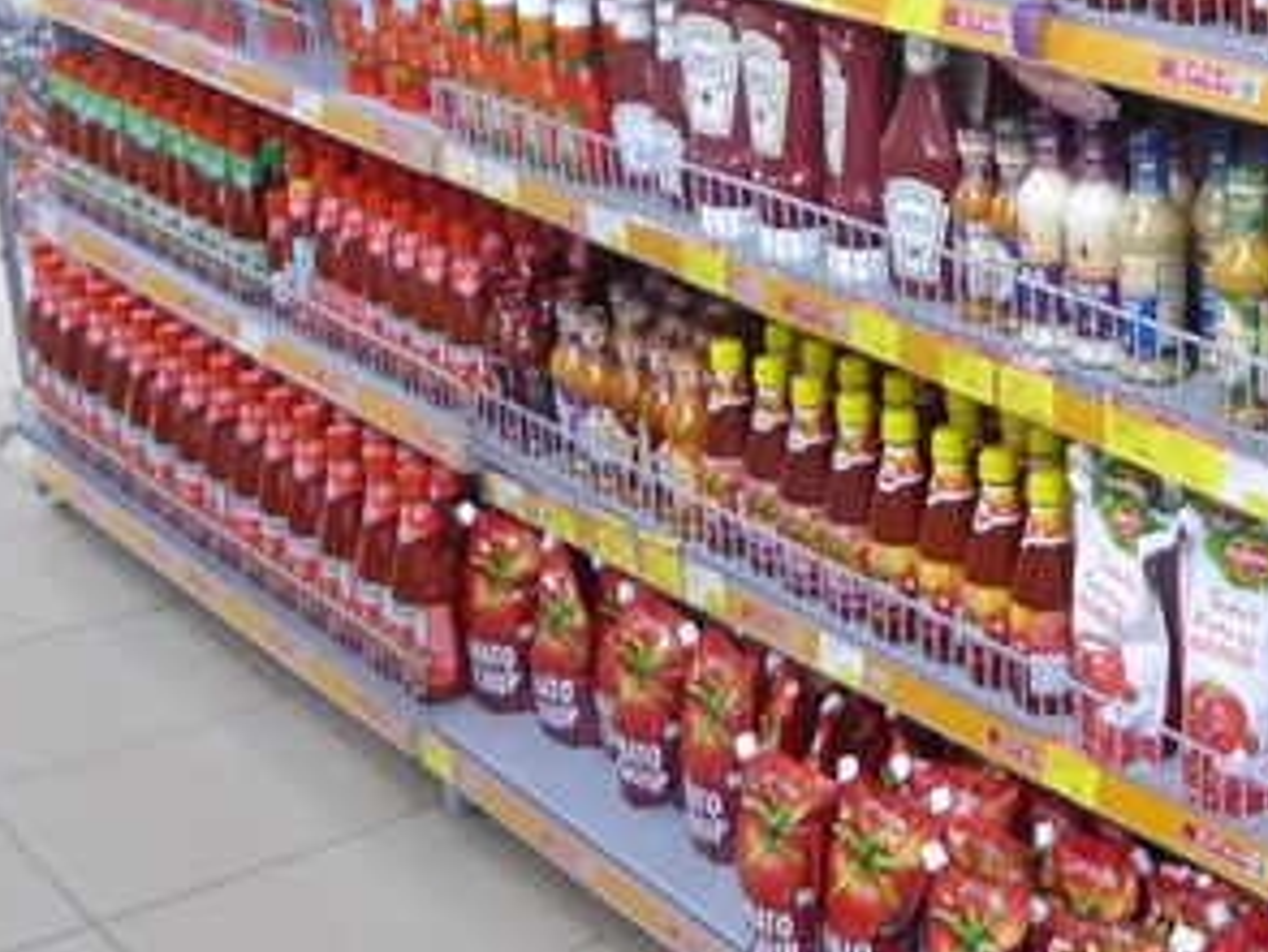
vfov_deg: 21.6
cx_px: 1328
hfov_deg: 26.7
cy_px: 457
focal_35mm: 68
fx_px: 2493
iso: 400
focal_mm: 4.3
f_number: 3.3
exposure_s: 1/30
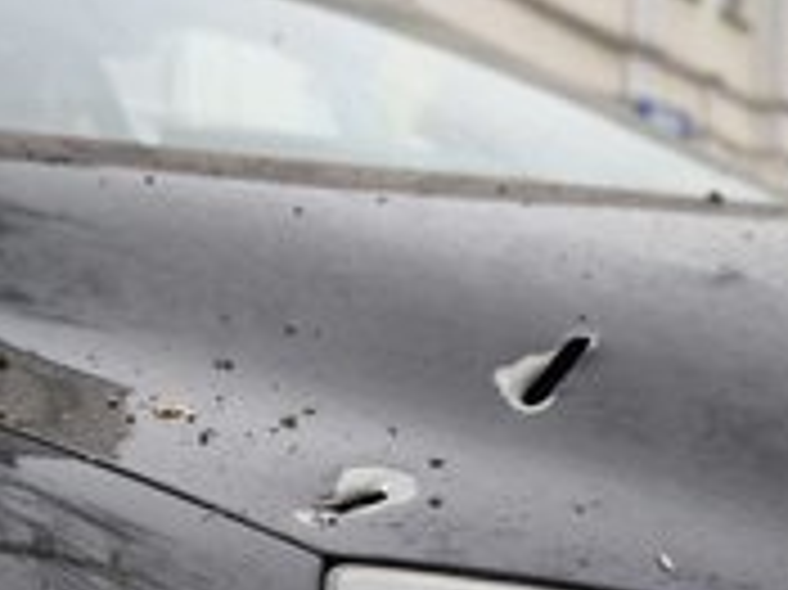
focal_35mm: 55
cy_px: 450
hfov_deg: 34.5
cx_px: 243
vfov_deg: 26.2
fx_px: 1251
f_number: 1.9
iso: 80
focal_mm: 6.92
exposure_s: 1/100
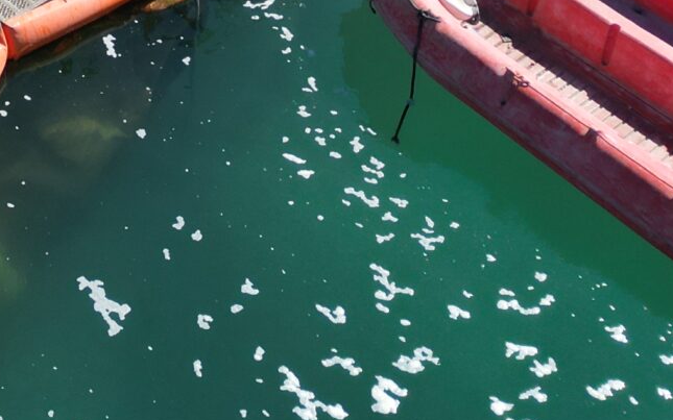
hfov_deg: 19.7
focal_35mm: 101
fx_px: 1852
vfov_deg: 11.0
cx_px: -67
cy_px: -567
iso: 140
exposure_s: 1/3000
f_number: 1.7
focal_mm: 6.72
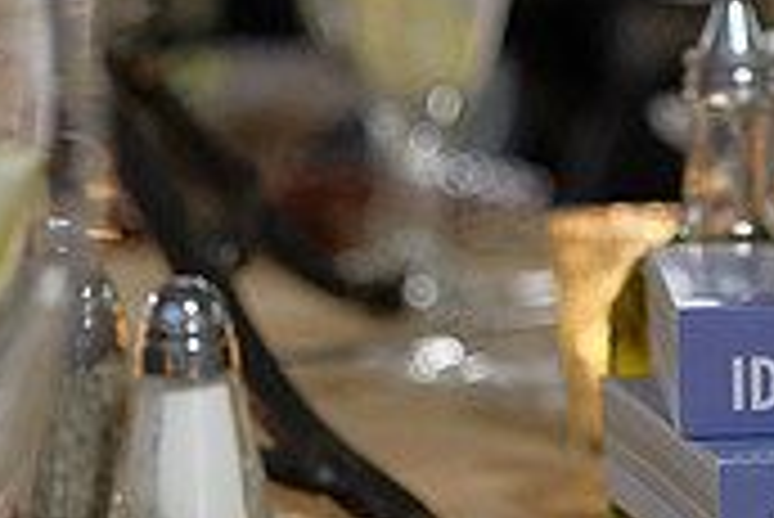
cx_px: 630
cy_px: 97
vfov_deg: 8.5
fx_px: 3486
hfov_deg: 12.6
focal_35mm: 162
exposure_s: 1/110
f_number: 1.8
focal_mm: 32
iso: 1600
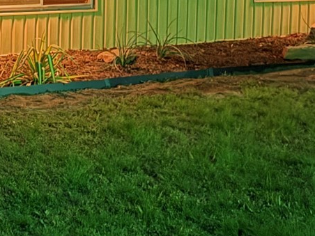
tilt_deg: -3.3
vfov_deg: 14.2
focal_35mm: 102
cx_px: 15
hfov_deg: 18.8
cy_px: -23
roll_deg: +0.2
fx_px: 928
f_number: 1.78
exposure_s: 1/5
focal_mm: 6.76
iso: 1600
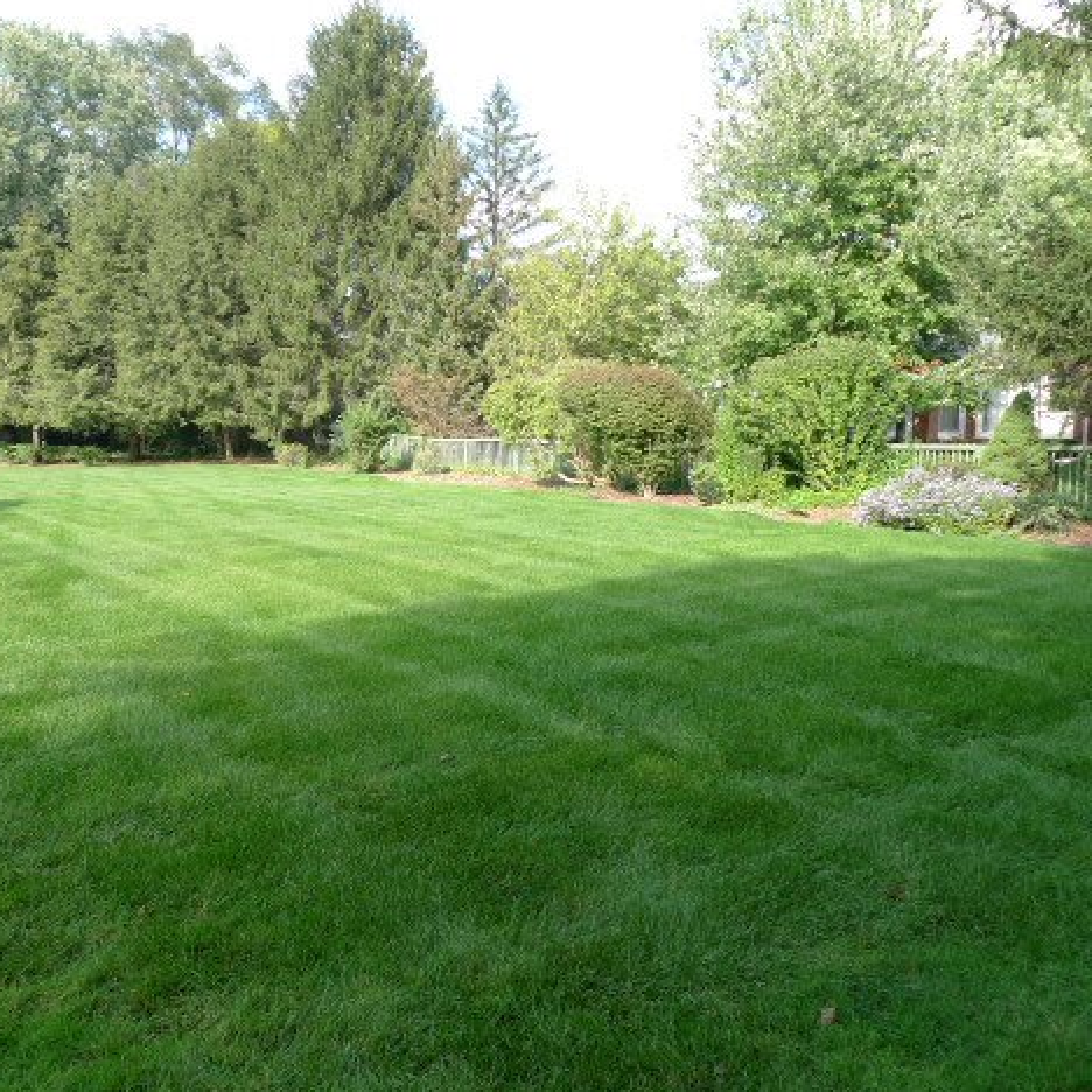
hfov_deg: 55.4
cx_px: 457
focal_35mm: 29
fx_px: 1035
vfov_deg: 55.6
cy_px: 539
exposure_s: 1/200
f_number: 2.8
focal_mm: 5.1
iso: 80
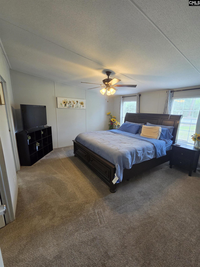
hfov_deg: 89.9
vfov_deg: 106.2
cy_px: 134
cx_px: 100
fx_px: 100
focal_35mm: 13
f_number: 2.2
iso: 250
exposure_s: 1/60
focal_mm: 2.2
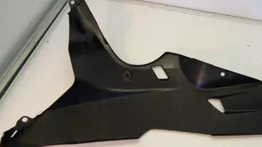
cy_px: 59
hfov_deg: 44.1
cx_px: 170
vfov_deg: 25.9
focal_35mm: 46
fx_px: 320
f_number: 4.5
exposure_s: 1/80
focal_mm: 20
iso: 400
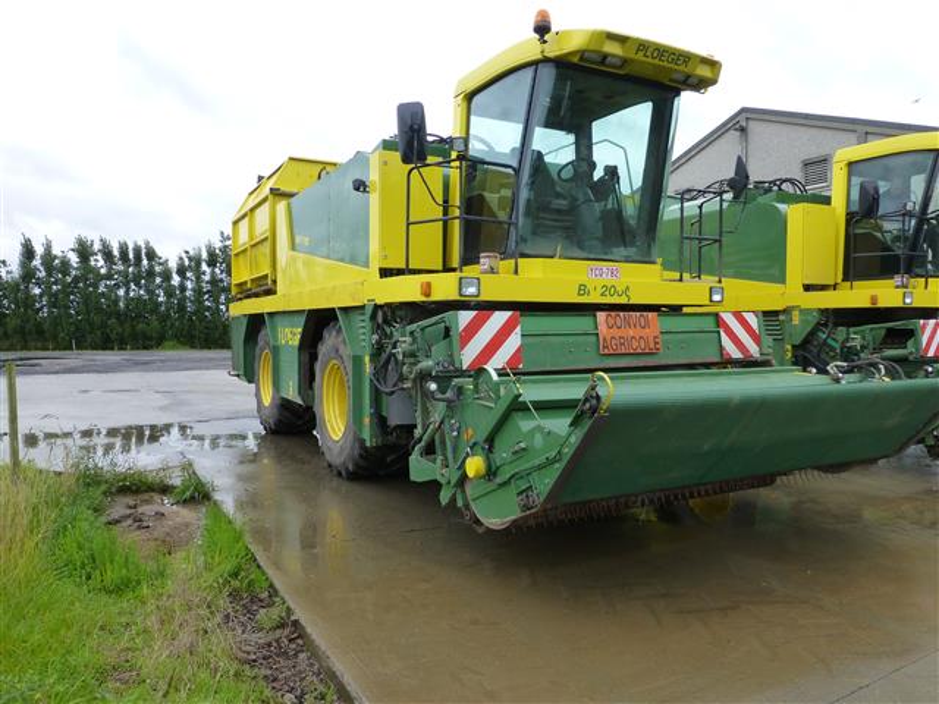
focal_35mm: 24
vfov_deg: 56.8
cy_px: 352
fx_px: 651
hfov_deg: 71.6
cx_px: 470
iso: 160
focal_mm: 4.3
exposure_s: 1/250
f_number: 4
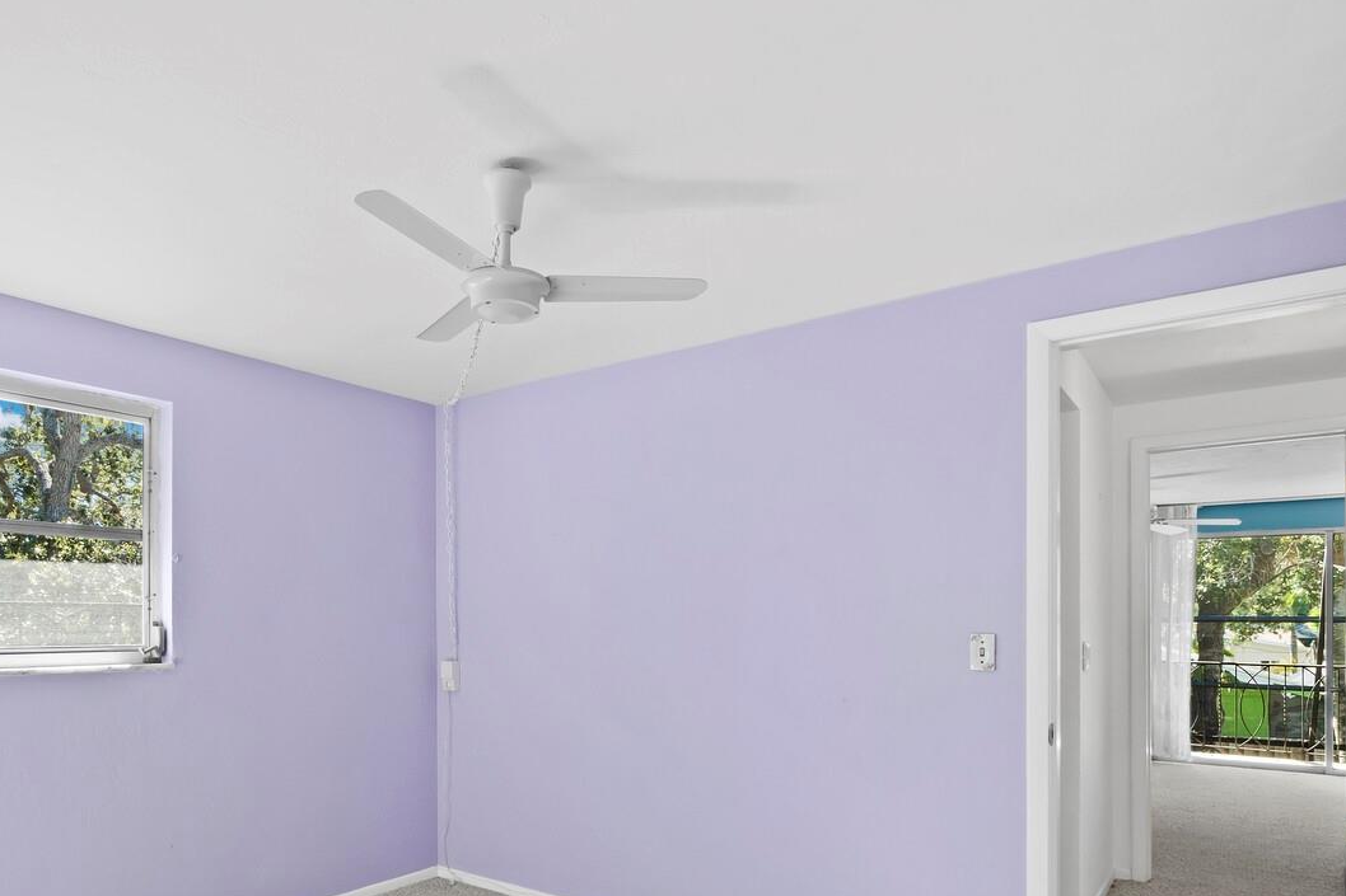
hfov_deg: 78.2
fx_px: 822
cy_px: 614
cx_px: 589
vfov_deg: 55.7
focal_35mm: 22
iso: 200
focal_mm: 7
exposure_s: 1/2
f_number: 11
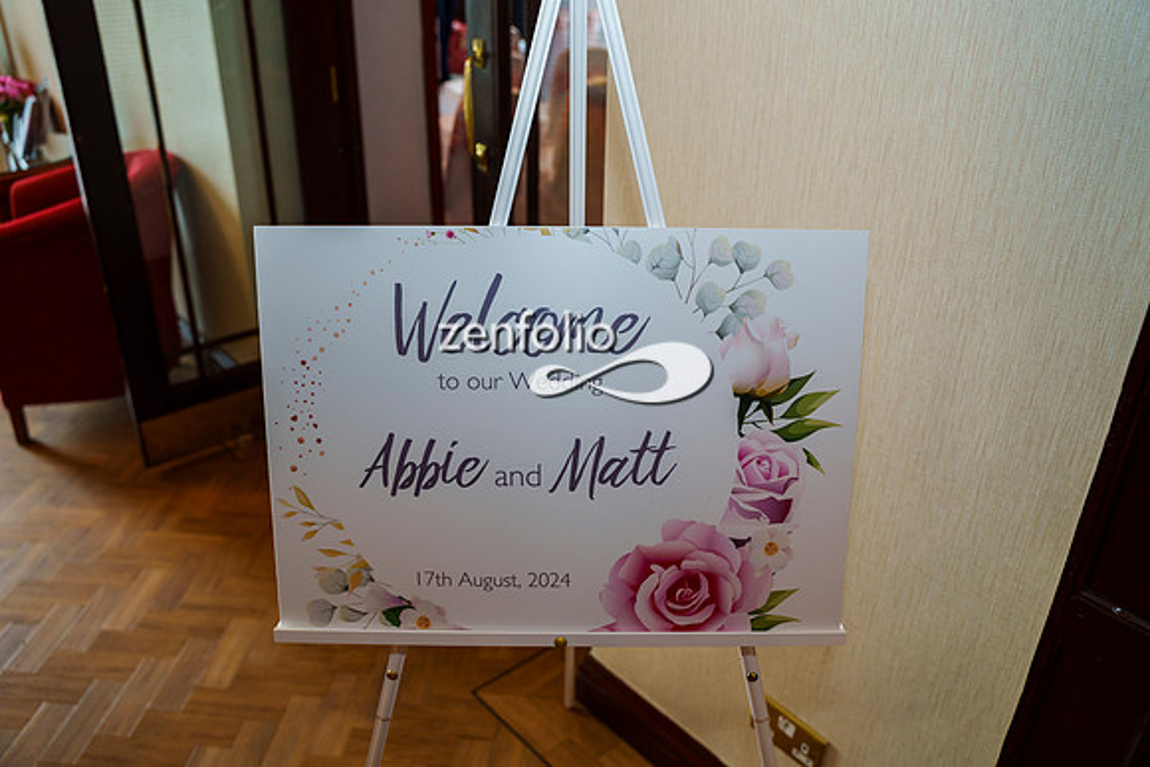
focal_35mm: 28
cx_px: 575
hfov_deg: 65.5
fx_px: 895
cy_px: 384
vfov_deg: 46.4
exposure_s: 1/60
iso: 400
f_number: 3.5
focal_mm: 28
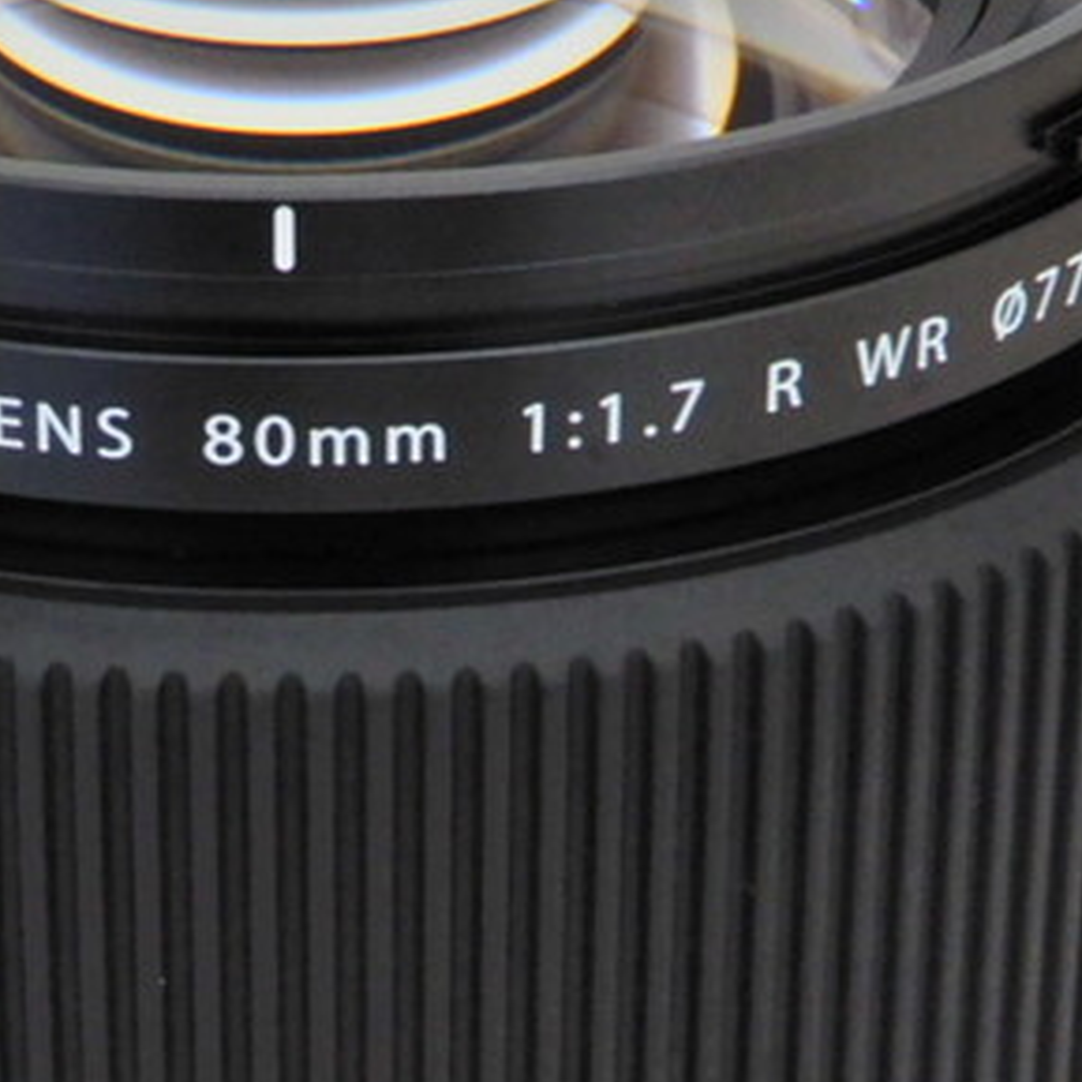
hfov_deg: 10.6
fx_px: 5835
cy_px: 940
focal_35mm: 165
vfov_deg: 10.5
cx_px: 318
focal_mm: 8
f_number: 4
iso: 220
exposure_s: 1/30
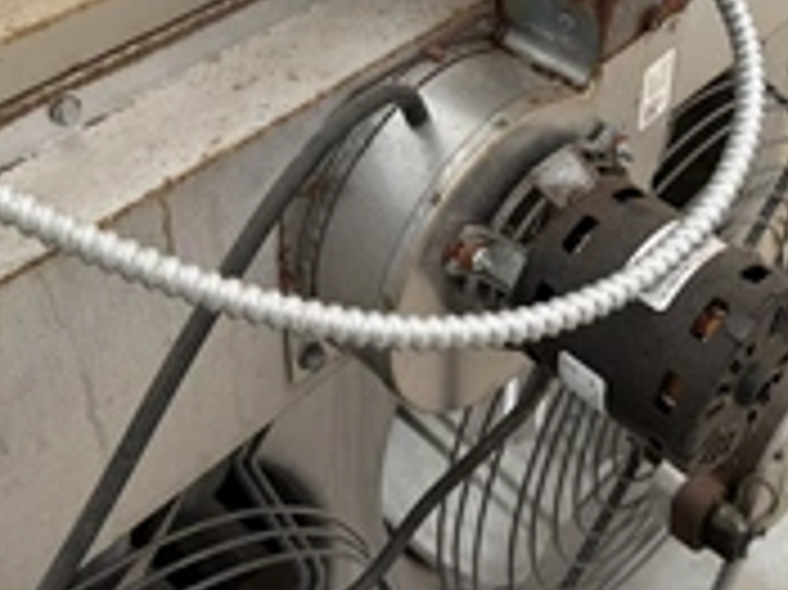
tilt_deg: -34.2
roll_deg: -3.5
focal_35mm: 55
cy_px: 9
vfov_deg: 25.3
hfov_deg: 34.6
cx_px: 527
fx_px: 1251
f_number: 1.78
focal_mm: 6.76
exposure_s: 1/2801
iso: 80
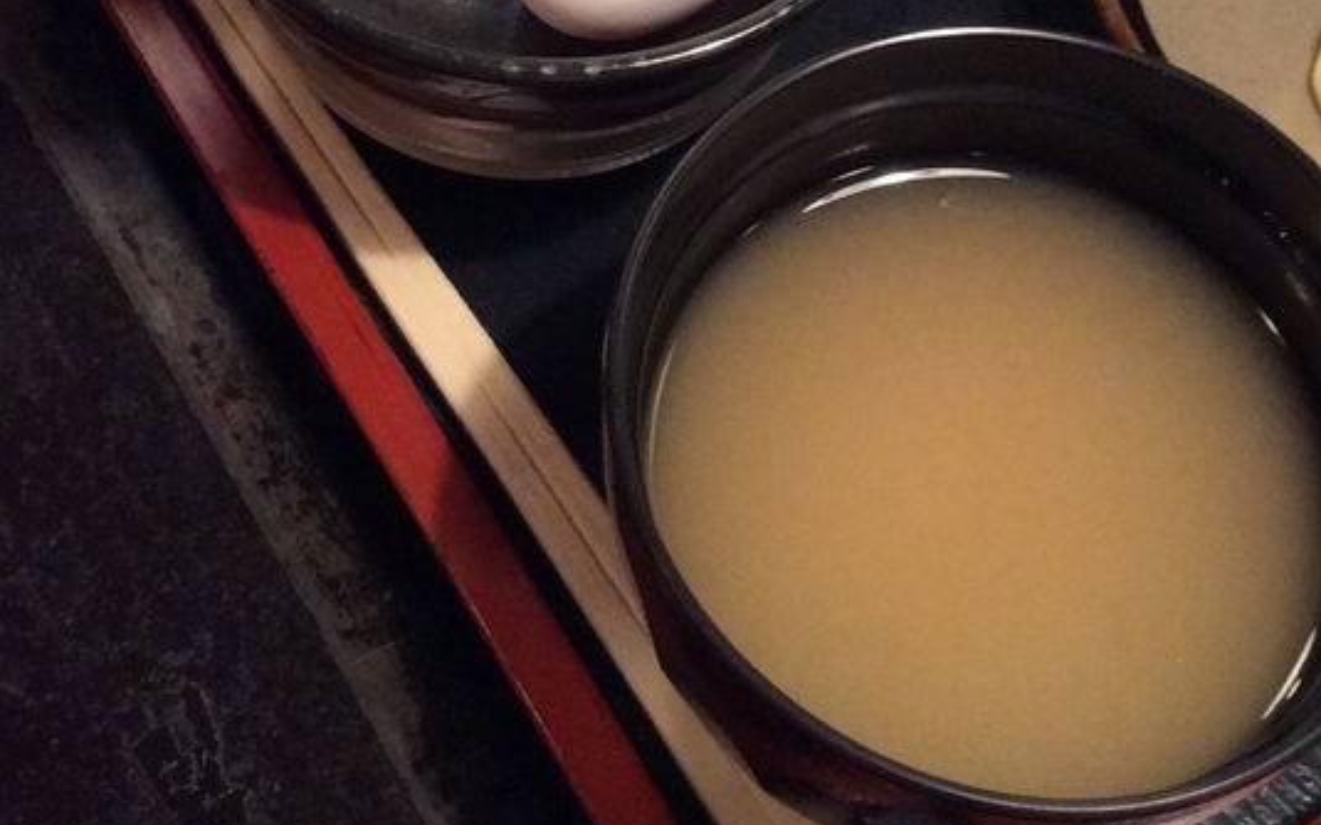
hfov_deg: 27.1
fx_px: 2735
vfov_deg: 16.6
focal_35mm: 76
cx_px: 731
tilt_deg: -56.6
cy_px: -69
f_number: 2.4
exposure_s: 1/24
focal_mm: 3.3
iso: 200
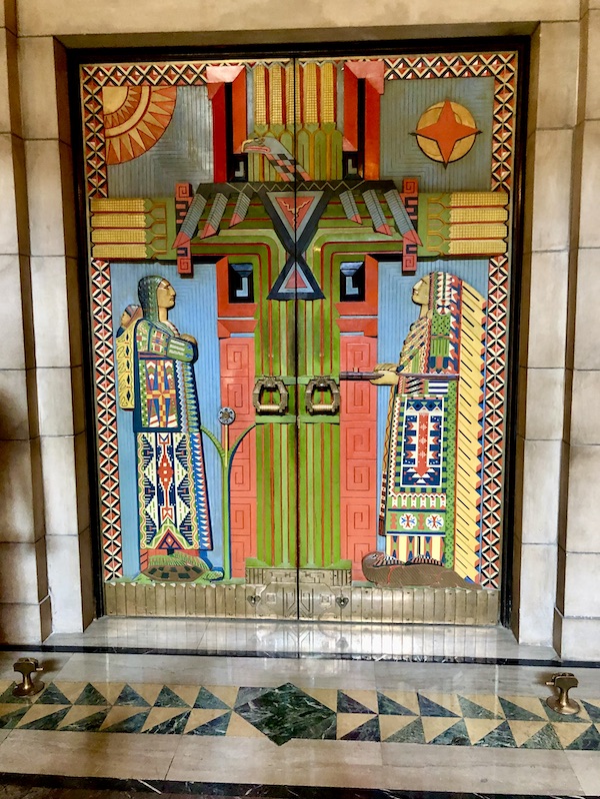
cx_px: 300
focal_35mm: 28
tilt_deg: -7.3
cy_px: 400
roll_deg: +0.1
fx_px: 647
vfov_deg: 63.4
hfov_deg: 49.7
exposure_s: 1/5
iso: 100
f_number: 1.8
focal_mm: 4
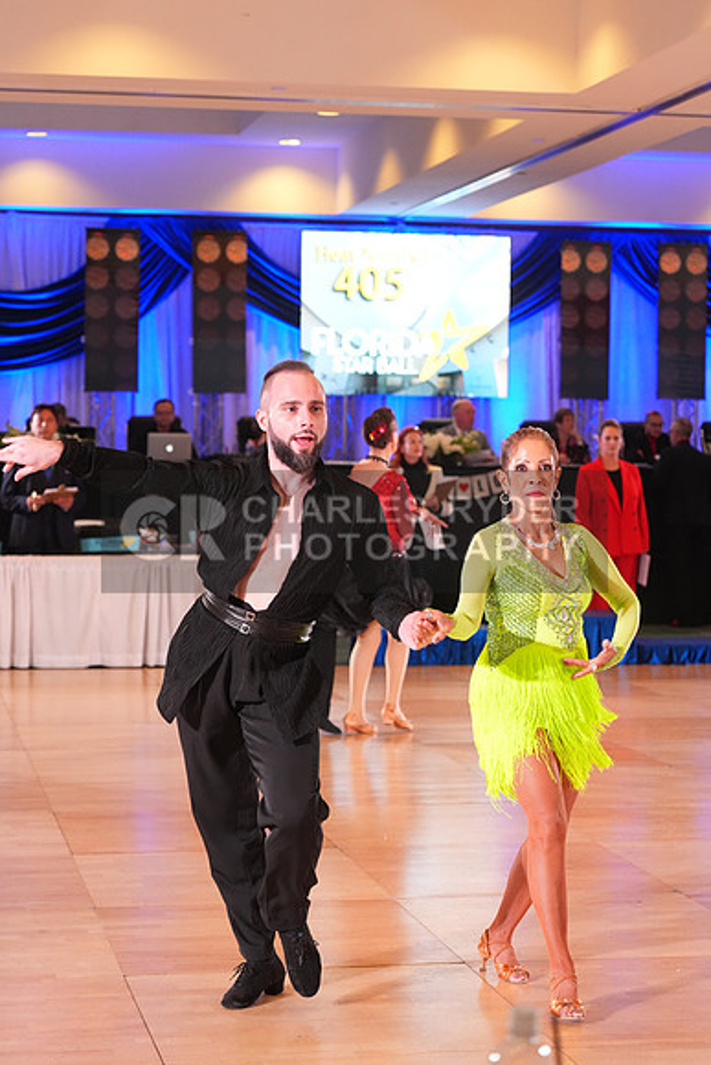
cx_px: 356
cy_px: 532
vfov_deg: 27.0
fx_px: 2220
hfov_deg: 18.2
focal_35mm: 75
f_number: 4.5
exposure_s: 1/250
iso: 3200
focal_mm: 75
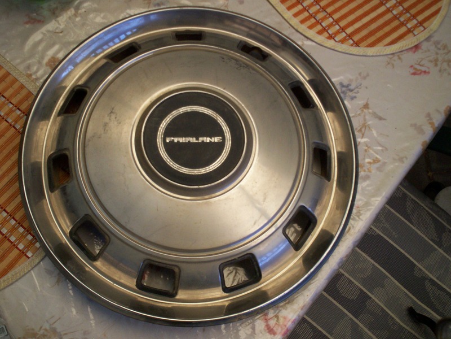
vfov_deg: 39.7
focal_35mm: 36
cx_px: 226
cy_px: 170
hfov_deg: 51.4
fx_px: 469
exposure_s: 1/76.6
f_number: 4.5
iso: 140
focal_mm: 5.9
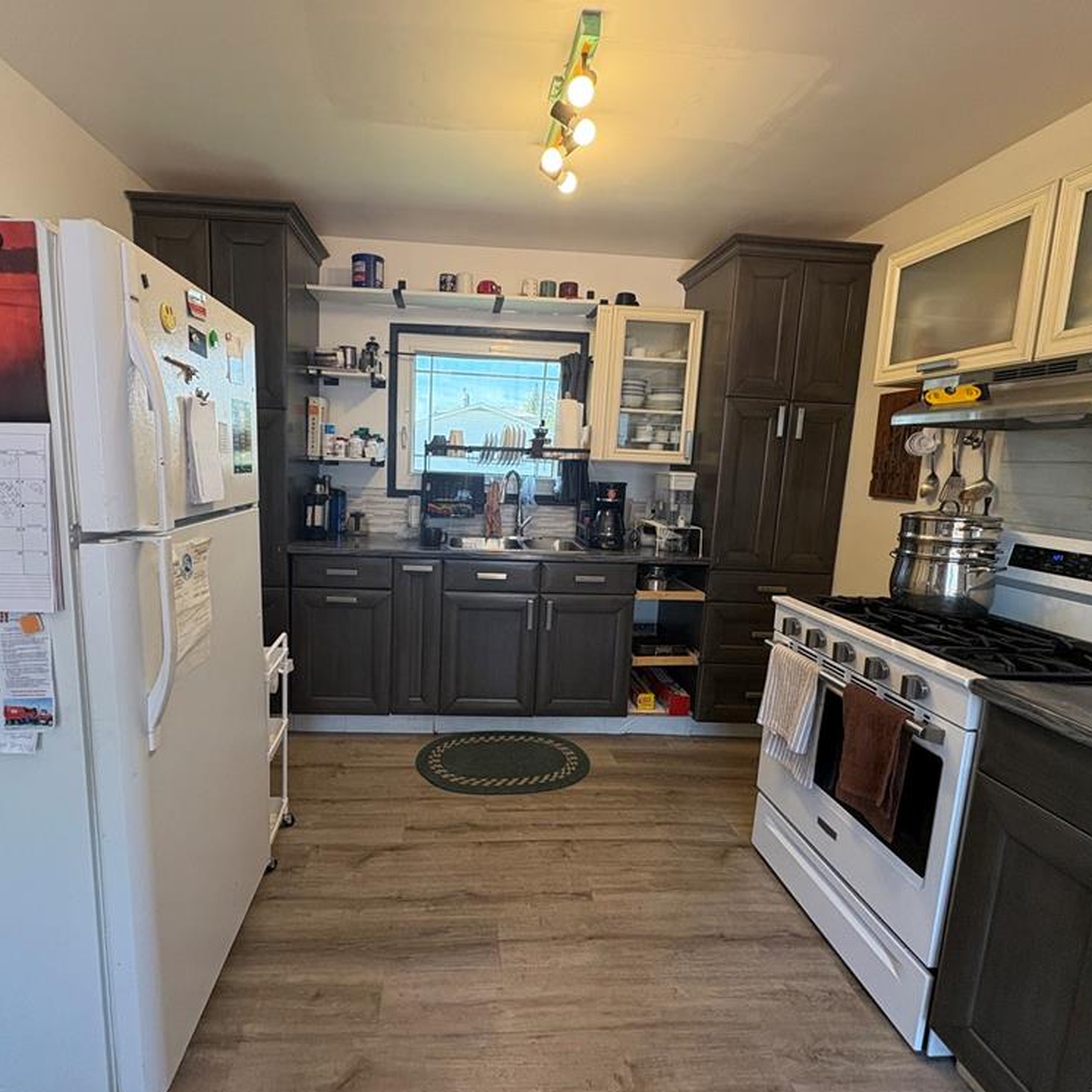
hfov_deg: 83.7
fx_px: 607
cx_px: 491
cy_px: 539
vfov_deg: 84.0
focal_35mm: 17
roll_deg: -2.3
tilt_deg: -7.1
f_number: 2.2
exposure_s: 1/79
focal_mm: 2.22
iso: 250
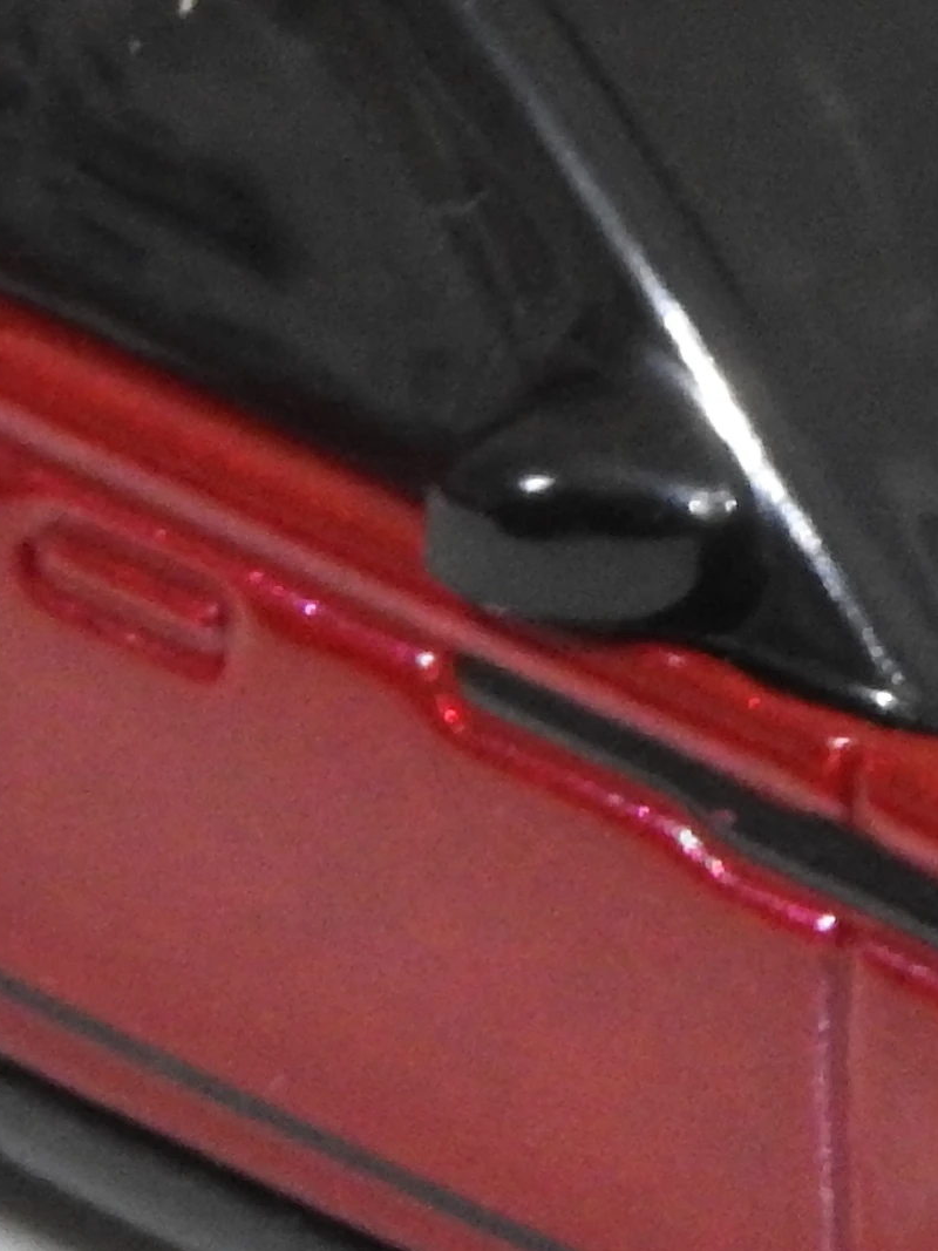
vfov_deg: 5.4
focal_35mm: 367
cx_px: 828
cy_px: 563
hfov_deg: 4.0
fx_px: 13262
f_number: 8
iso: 800
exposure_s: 1/5
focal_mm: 15.2
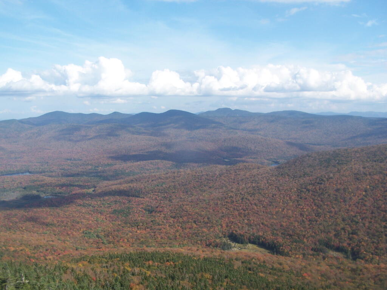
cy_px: 145
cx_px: 194
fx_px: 425
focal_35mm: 38
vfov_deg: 37.7
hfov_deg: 49.0
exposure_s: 1/640
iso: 80
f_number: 4
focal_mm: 6.3
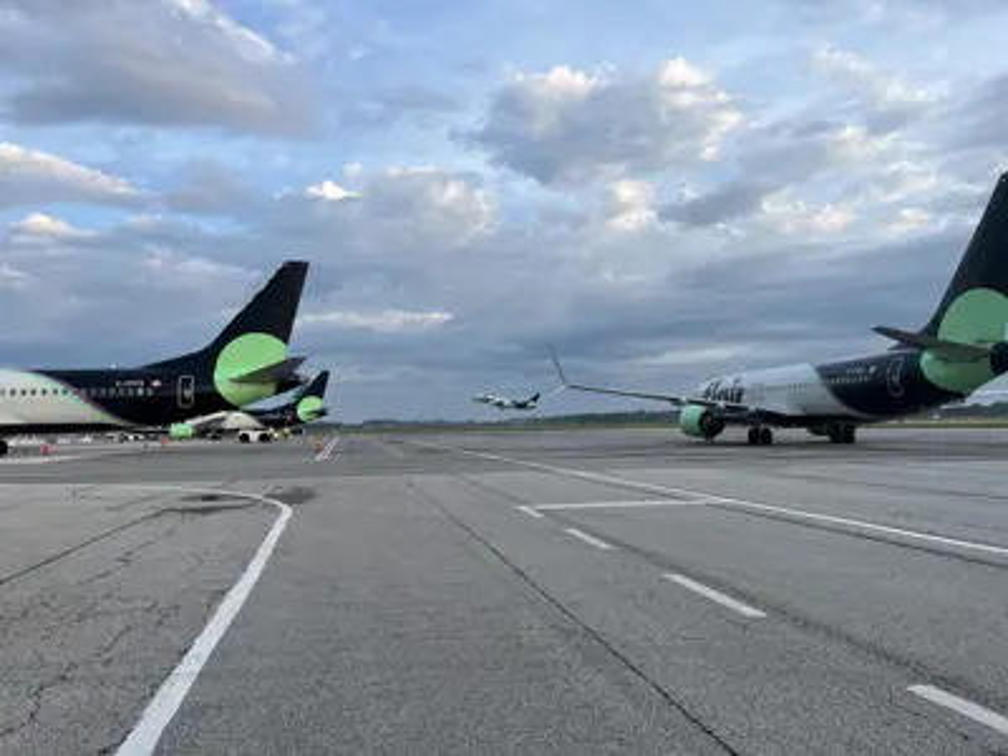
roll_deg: +0.7
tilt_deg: +2.7
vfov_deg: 53.1
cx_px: 504
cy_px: 378
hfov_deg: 67.3
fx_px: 757
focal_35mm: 26
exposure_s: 1/833
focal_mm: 5.1
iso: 50
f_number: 1.6
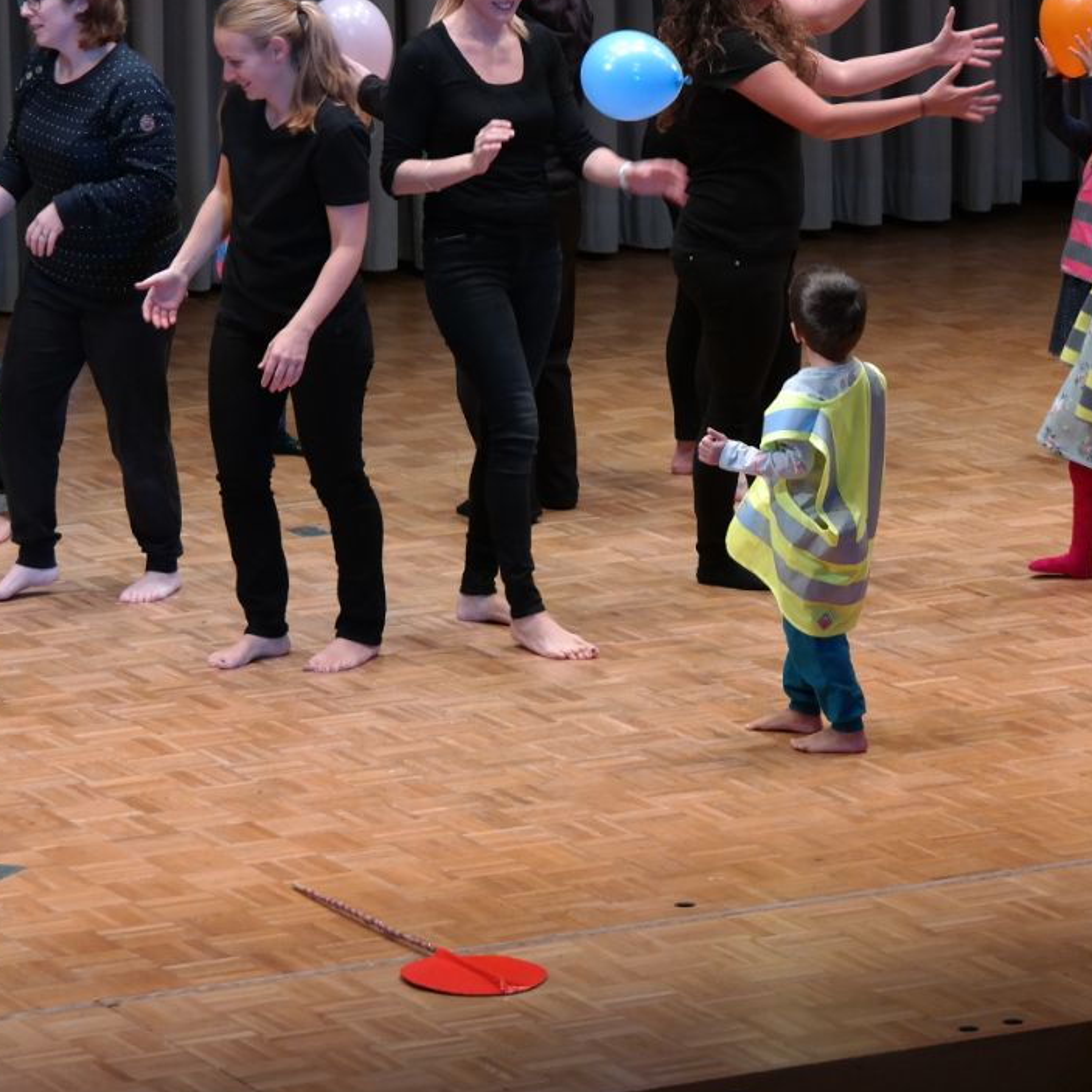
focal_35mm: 207
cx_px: 500
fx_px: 7388
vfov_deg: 8.4
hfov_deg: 8.5
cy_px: 370
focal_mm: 70
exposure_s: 1/100
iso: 800
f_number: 4.5
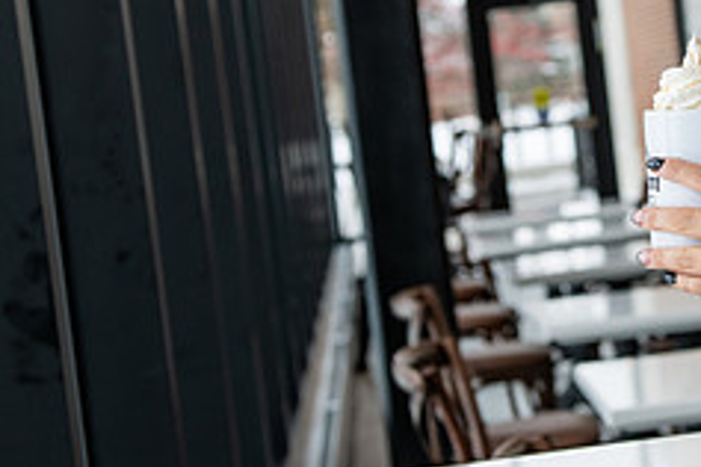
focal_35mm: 110
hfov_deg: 18.3
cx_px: 645
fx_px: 2142
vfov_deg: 12.4
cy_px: 161
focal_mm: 45
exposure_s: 1/200
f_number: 4
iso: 400
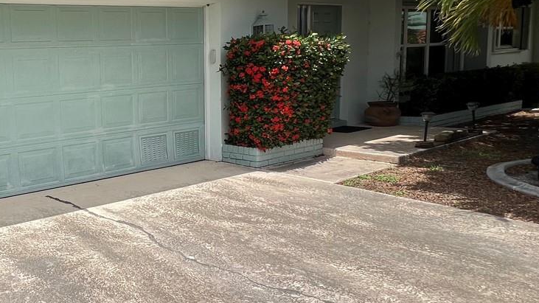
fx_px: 443
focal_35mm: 31
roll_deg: +3.7
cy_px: 132
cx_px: 18
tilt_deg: -6.9
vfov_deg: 37.7
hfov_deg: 51.9
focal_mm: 1.57
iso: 32
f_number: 1.8
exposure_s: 1/763
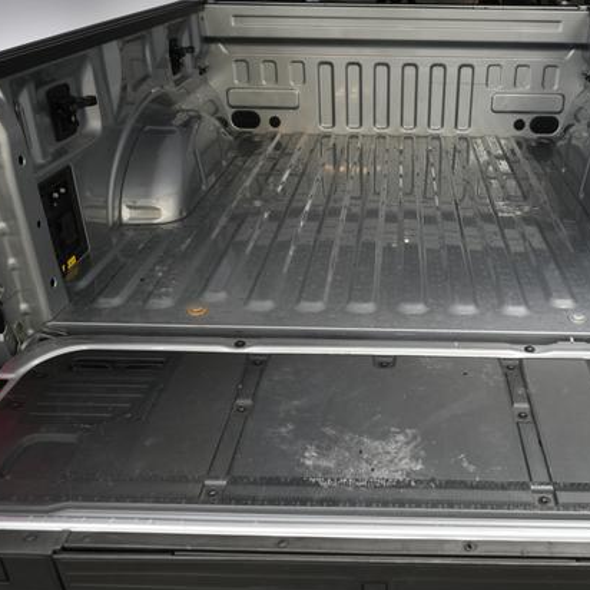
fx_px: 636
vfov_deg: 49.7
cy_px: 294
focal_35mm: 33
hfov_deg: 48.9
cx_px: 392
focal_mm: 25
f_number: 4
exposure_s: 1/160
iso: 1600
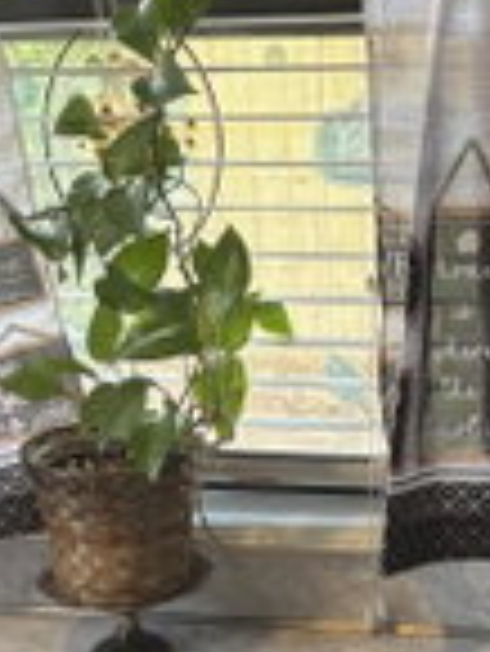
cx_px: 342
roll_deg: +2.0
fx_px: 1621
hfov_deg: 17.1
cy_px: 616
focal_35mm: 86
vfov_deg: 22.1
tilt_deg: -23.1
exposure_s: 1/84
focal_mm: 5.96
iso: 125
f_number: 1.6
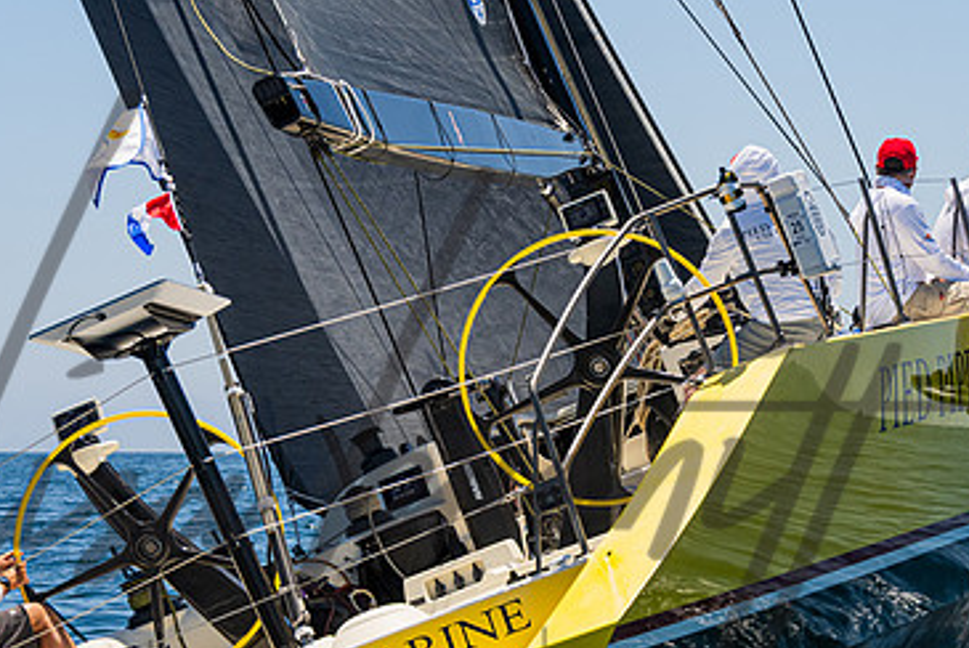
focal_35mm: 140
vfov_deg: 9.8
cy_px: 411
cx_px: 718
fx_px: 3771
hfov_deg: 14.6
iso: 500
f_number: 8
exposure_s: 1/2000
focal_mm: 70
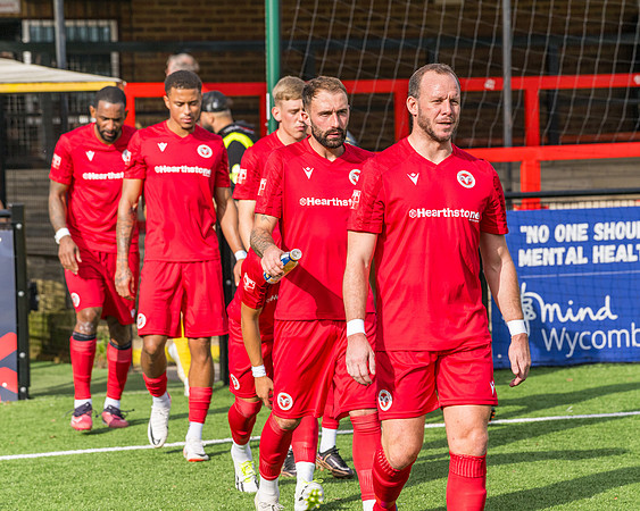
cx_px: 381
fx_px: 3378
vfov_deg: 8.7
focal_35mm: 178
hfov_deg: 10.8
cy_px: 224
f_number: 5
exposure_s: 1/2500
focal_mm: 135
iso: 400
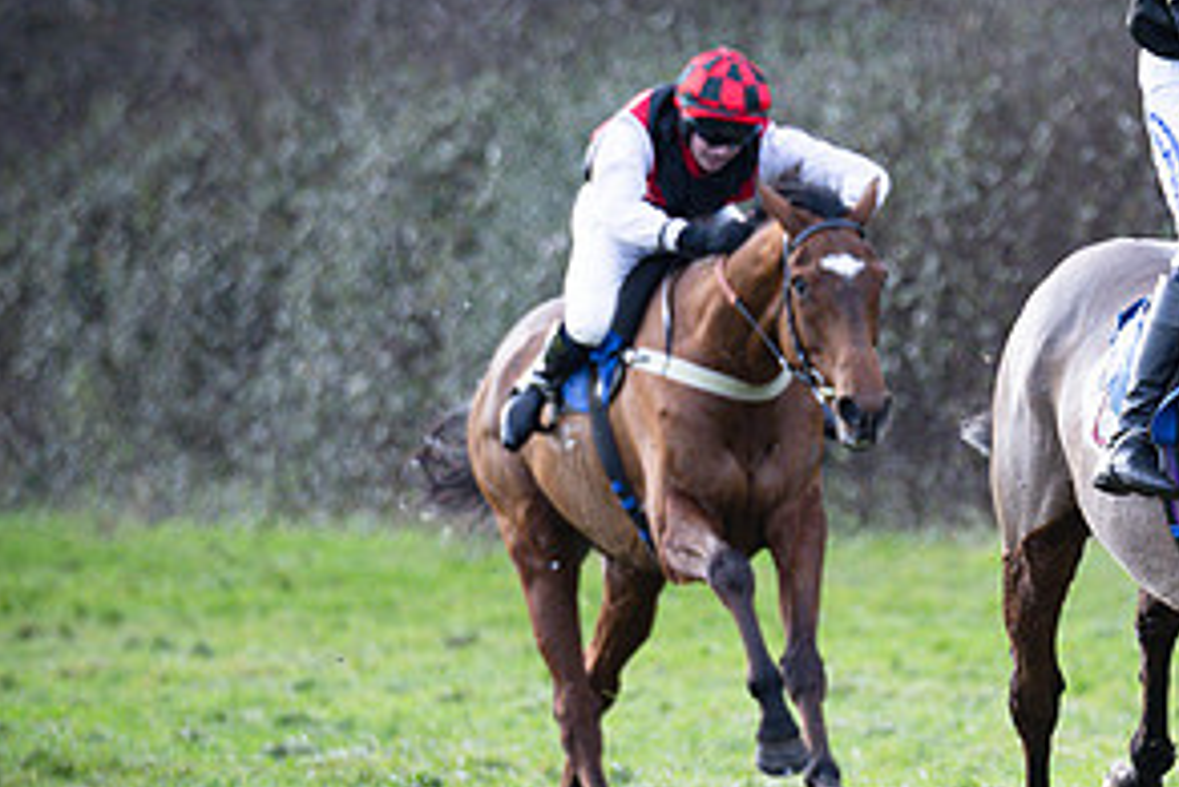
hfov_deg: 3.0
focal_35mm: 688
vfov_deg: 2.0
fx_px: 22542
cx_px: 1516
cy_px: 149
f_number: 4
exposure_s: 1/1000
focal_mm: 200
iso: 800
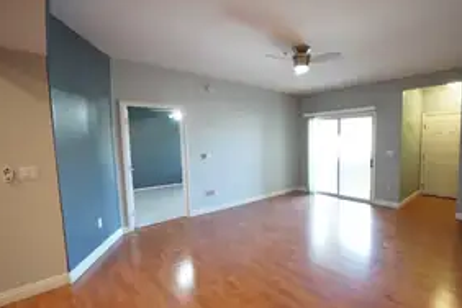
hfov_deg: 90.7
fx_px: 218
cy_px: 160
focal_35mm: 17
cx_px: 298
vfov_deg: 70.4
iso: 16000
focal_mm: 12
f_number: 7.1
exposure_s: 1/125
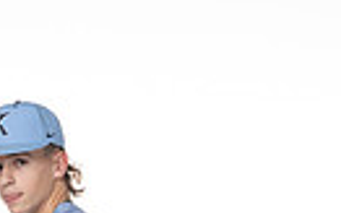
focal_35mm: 175
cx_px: 107
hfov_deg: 11.9
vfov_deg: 7.1
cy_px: 514
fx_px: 1627
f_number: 6.3
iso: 400
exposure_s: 1/250
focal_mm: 50
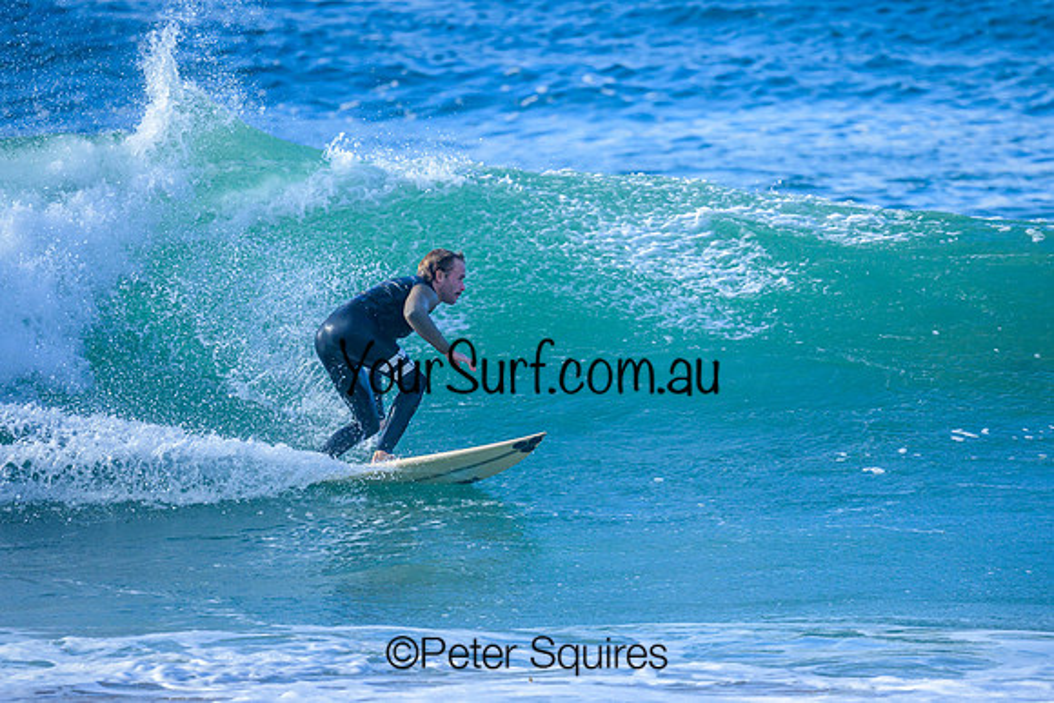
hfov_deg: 2.1
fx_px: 29138
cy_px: 311
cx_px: 570
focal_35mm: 995
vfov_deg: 1.4
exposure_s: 1/2000
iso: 320
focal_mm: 800
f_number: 6.3
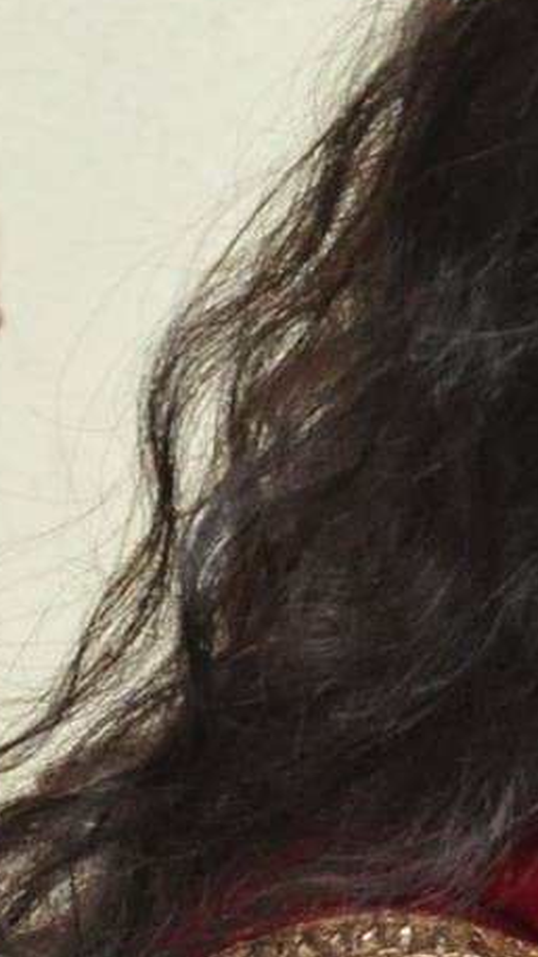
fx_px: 9132
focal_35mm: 360
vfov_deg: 6.0
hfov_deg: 3.3
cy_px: 1190
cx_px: 1091
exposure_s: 1/125
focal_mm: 58
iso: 1600
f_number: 7.1
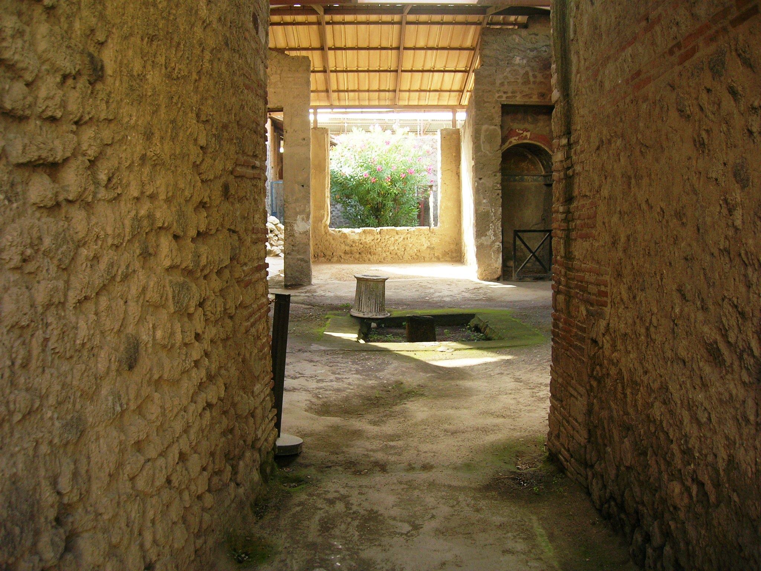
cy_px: 286
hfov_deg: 54.0
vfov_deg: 41.8
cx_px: 380
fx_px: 747
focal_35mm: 34
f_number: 2.9
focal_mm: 5.7
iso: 50
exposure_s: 1/45.4
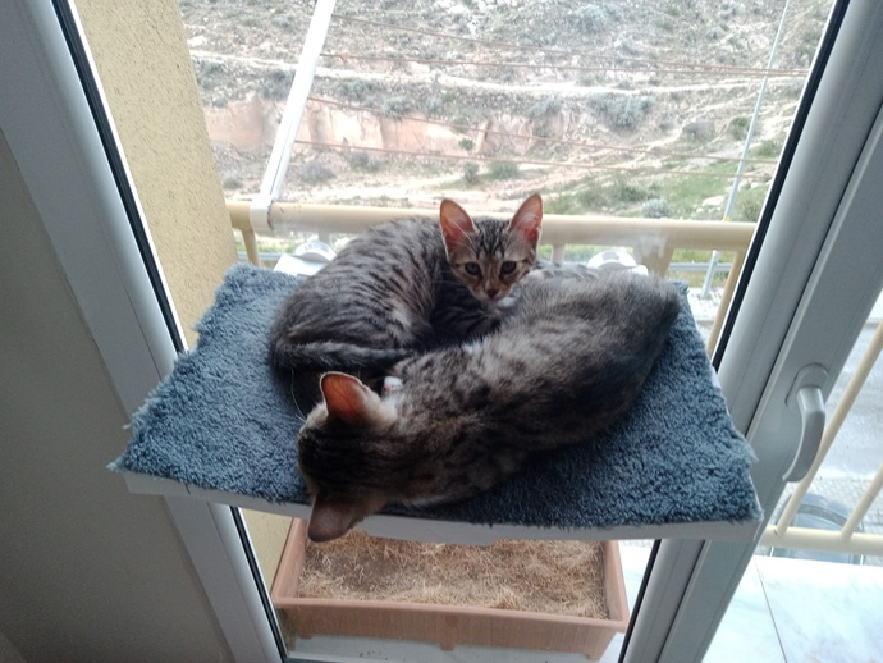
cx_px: 442
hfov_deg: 63.4
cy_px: 332
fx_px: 714
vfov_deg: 49.8
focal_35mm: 28
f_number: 2.2
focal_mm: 3.37
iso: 198
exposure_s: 1/33.3
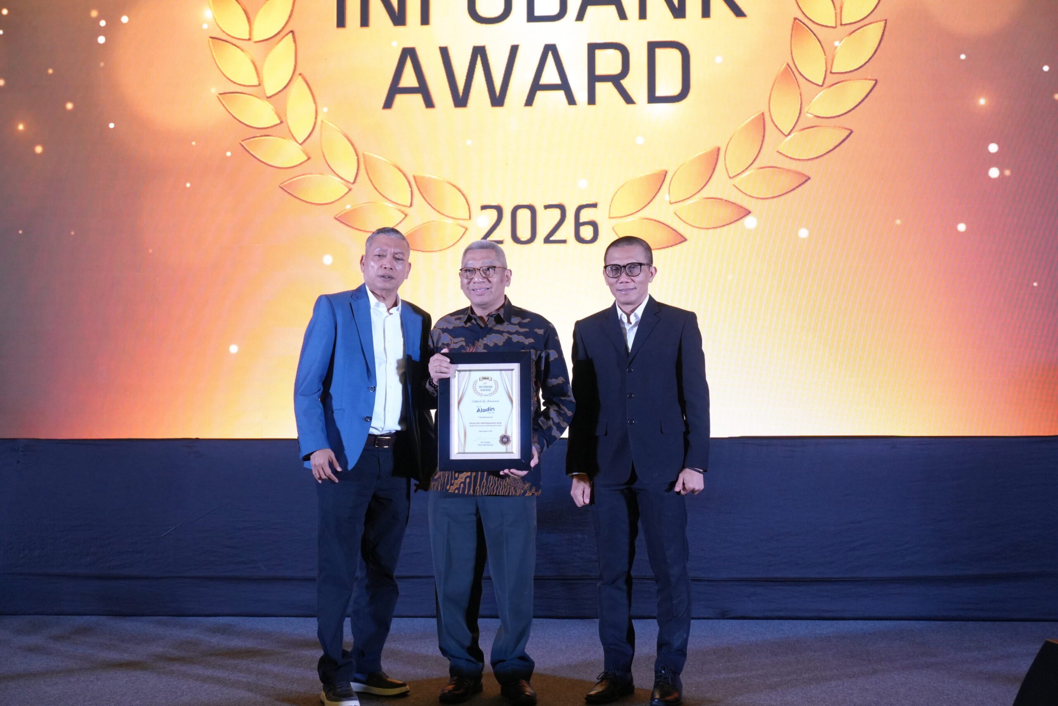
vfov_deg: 28.9
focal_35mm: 46
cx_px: 529
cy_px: 353
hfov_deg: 42.3
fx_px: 1367
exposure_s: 1/100
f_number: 5.6
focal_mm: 31
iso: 1600
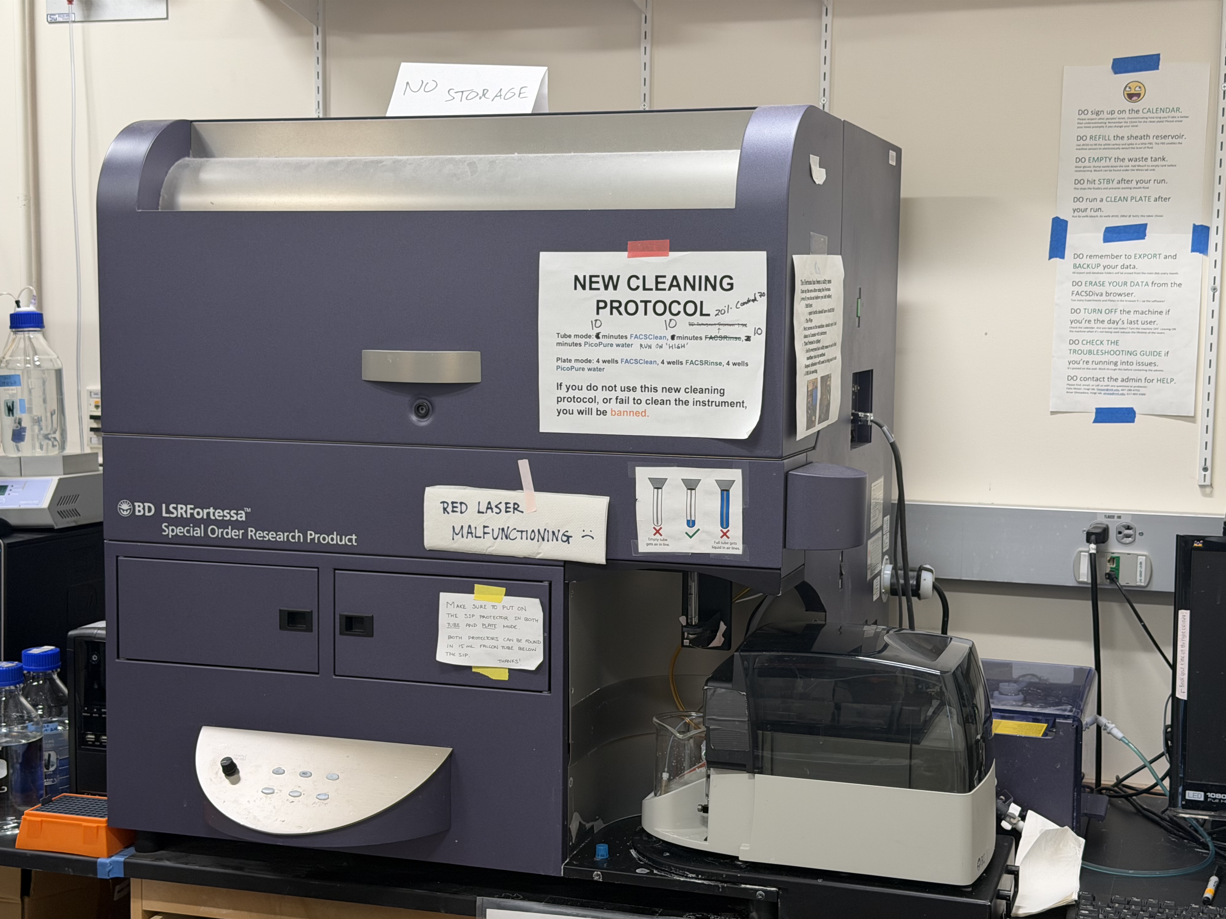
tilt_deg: -5.4
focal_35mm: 49
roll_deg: -1.5
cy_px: 468
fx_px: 1735
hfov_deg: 38.9
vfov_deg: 29.7
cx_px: 623
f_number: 1.78
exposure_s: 1/61
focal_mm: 6.76
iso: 100
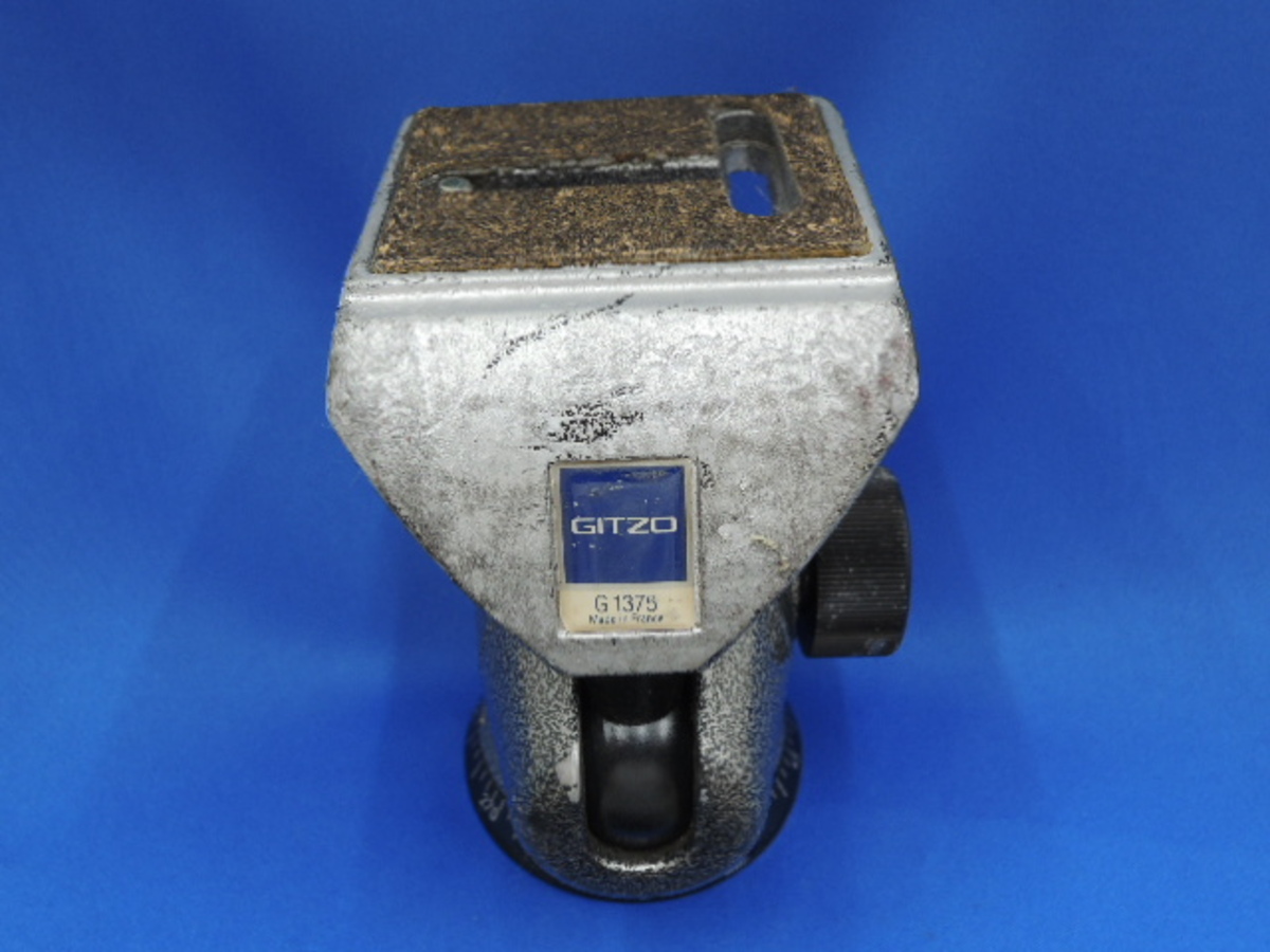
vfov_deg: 40.7
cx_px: 635
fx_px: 1284
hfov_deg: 52.6
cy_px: 476
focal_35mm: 35
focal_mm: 6.3
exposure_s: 1/50
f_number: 3.2
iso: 200
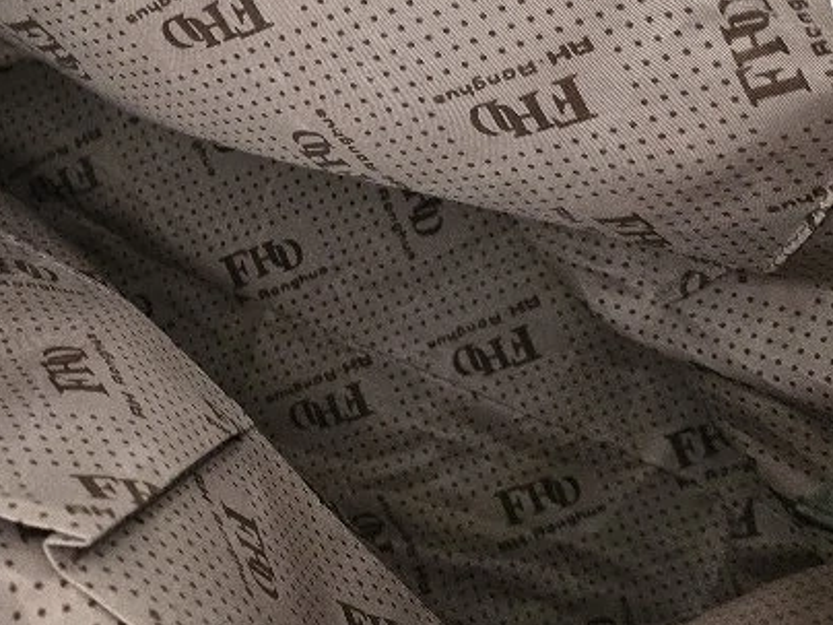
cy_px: 217
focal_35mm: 57
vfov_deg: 25.5
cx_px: 202
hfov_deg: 33.1
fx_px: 1372
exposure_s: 1/50.3
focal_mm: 6.3
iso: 1600
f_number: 1.7
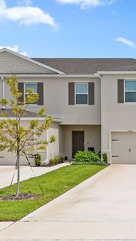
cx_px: 156
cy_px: 122
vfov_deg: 38.0
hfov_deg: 20.7
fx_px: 351
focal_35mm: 55
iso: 640
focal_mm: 34.5
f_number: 7.1
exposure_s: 1/1250
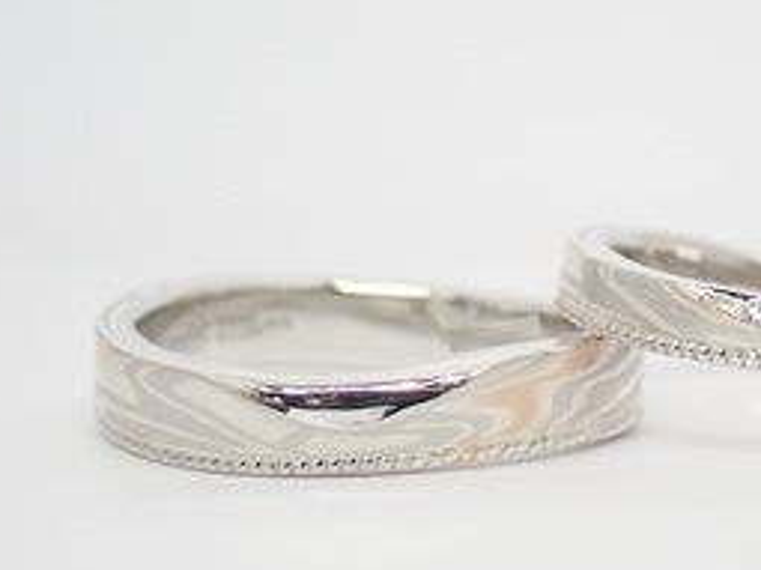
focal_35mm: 136
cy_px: 351
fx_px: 2988
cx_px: 576
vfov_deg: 10.9
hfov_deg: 14.5
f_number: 4.1
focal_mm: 13.65
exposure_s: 1/100
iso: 200
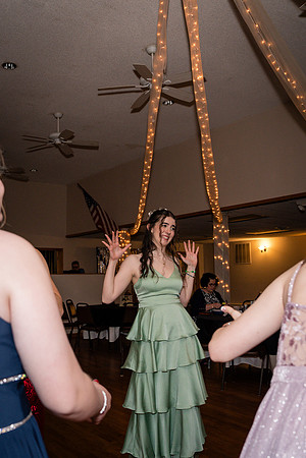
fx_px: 459
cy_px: 229
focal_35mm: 36
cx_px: 108
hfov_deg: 36.6
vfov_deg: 53.1
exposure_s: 1/250
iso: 400
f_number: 4
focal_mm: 24
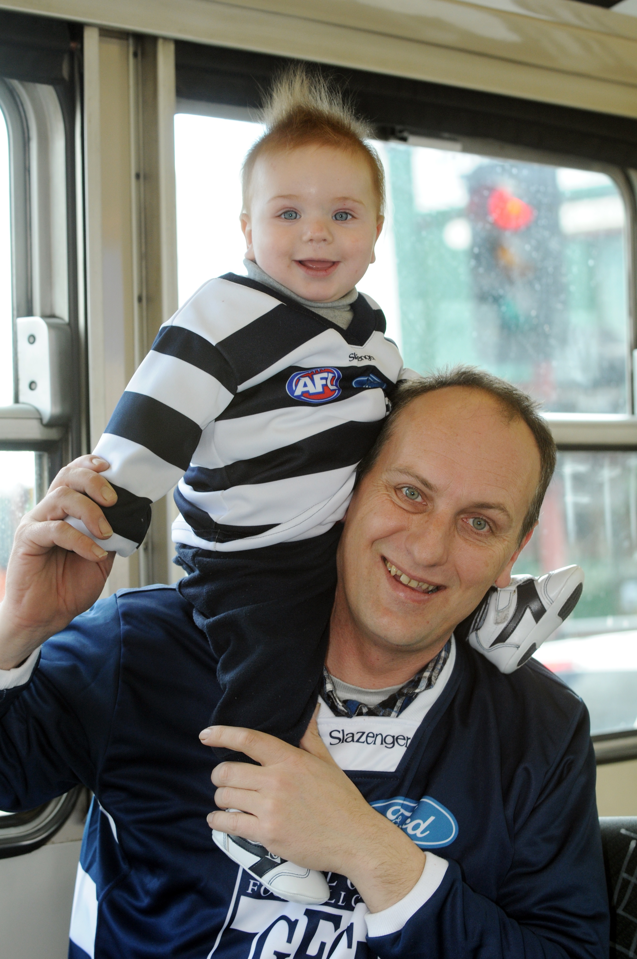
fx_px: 2794
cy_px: 480
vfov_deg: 19.5
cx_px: 318
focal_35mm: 105
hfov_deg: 13.0
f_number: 4.5
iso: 400
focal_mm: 70
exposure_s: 1/125
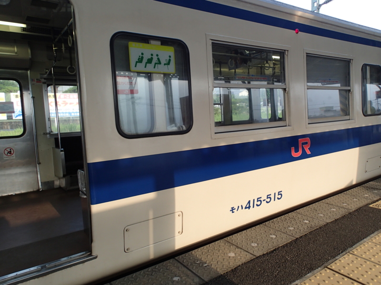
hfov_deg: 69.4
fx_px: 275
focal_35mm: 25
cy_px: 142
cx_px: 190
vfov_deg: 54.9
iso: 100
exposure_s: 1/200
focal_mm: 4.5
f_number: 2.8
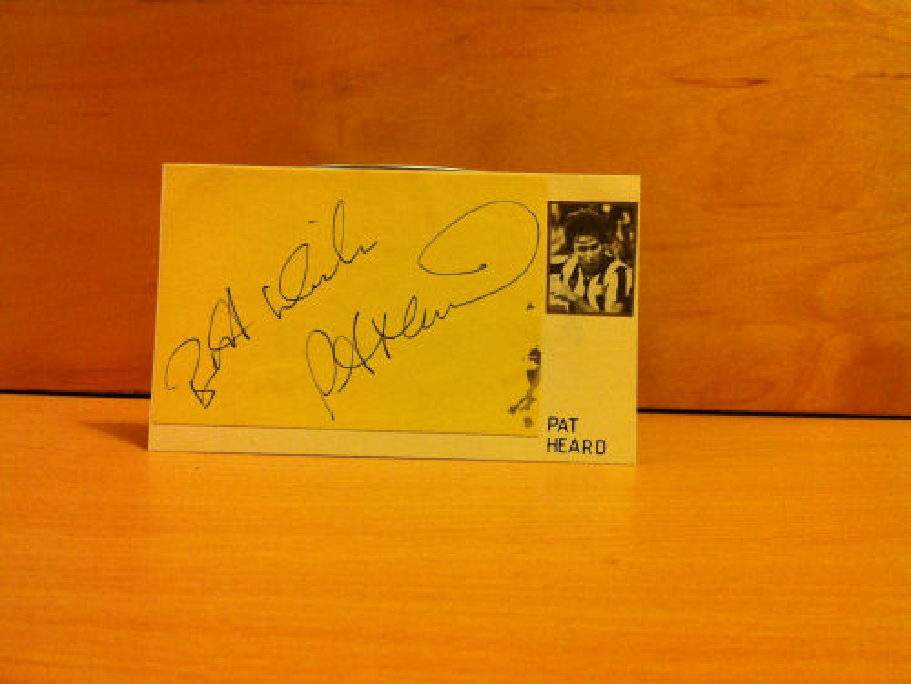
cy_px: 342
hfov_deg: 52.6
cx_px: 456
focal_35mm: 35
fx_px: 921
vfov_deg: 40.7
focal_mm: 3.85
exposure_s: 1/17
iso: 200
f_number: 2.8
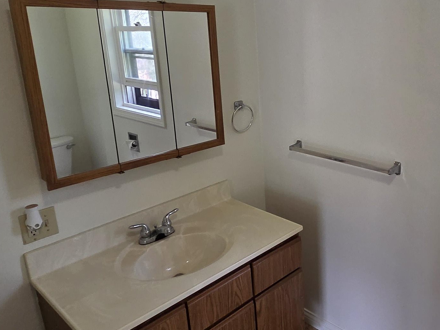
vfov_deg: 48.0
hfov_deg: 58.4
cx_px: 330
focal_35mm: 29
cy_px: 135
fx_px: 369
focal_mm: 2.2
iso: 250
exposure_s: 1/120
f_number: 2.2
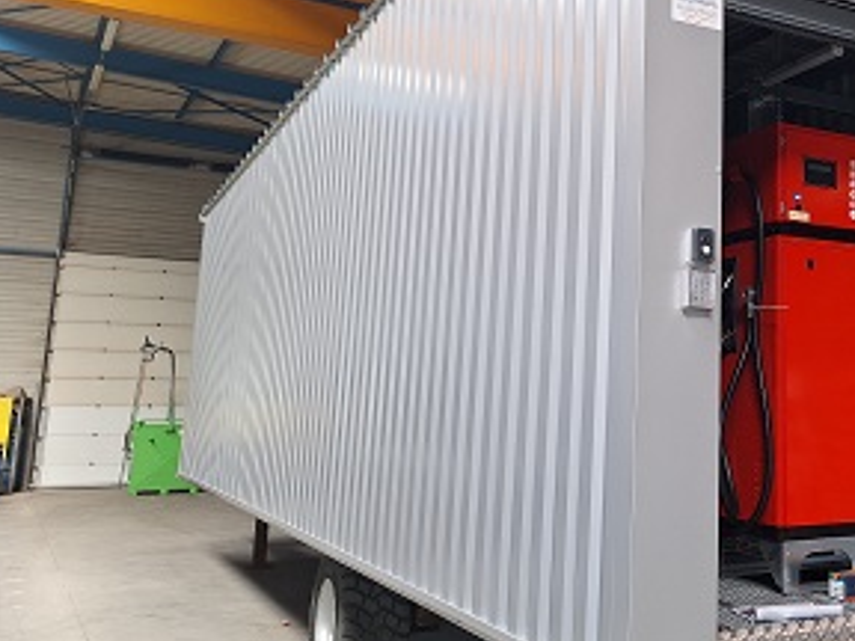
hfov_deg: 43.7
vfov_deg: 35.6
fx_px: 988
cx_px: 727
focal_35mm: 40
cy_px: 215
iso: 25
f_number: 1.8
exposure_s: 1/100
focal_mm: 5.54
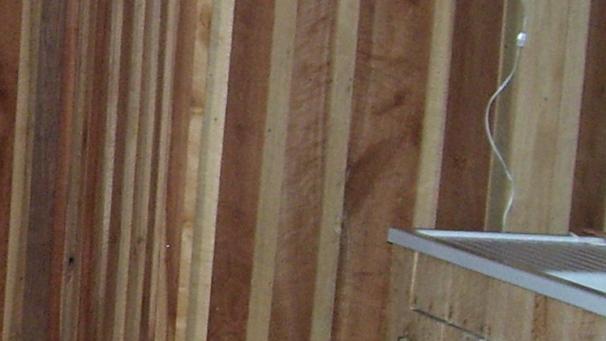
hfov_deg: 16.5
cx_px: -224
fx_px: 1944
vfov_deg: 10.0
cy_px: 233
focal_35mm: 121
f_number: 2.7
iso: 200
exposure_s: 1/60
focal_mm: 6
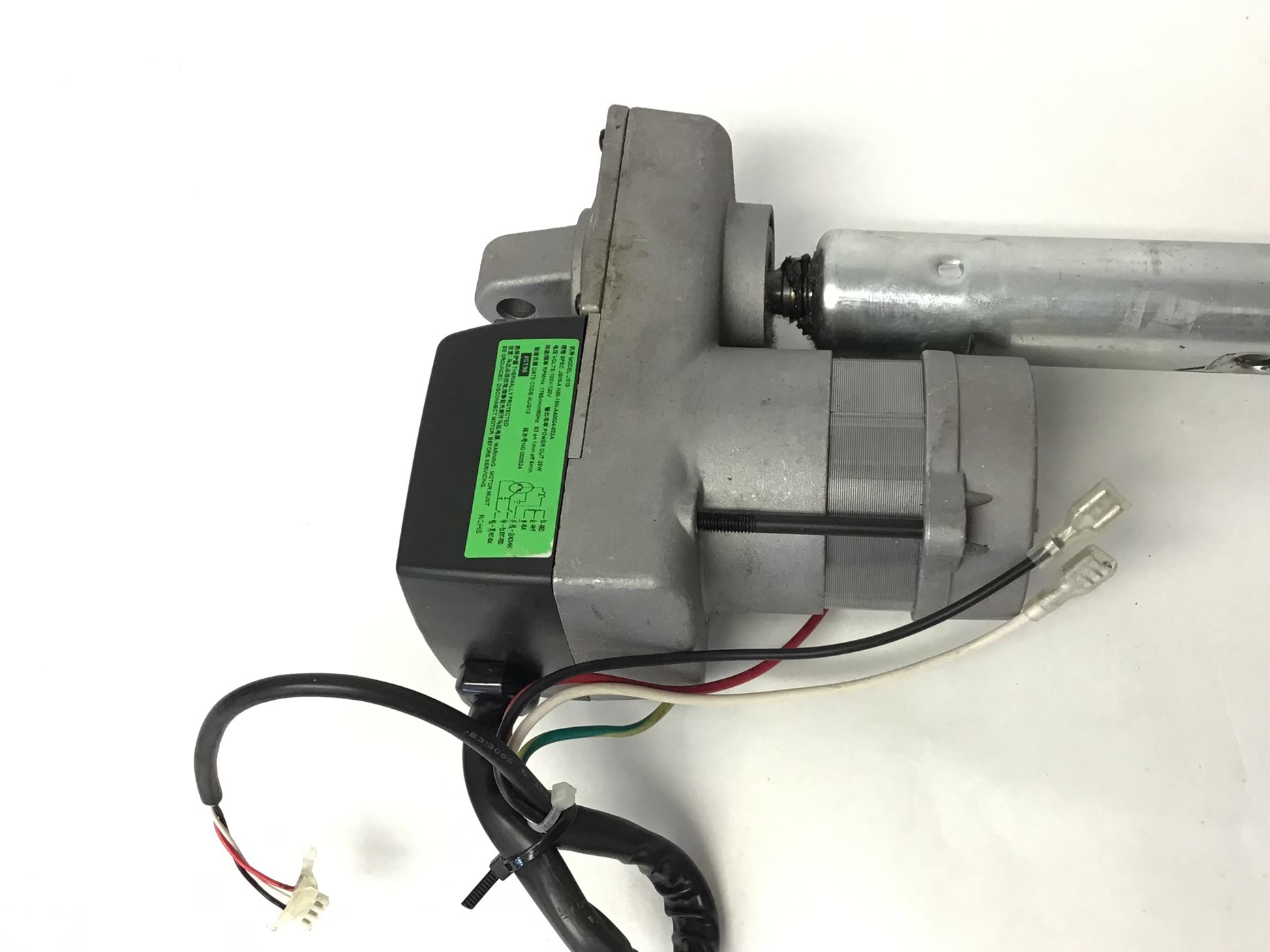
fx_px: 1394
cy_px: 515
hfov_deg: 48.7
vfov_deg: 37.7
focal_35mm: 38
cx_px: 759
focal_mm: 3.3
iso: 50
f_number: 2.4
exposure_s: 1/33
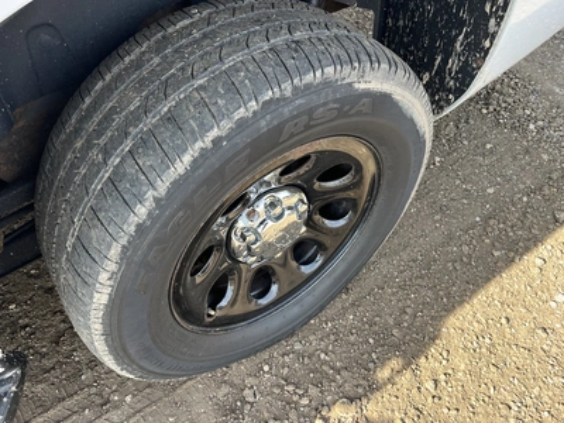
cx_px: 282
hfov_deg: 67.3
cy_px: 212
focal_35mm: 26
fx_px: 424
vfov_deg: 53.1
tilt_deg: -52.1
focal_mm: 5.1
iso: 50
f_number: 1.6
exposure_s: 1/249
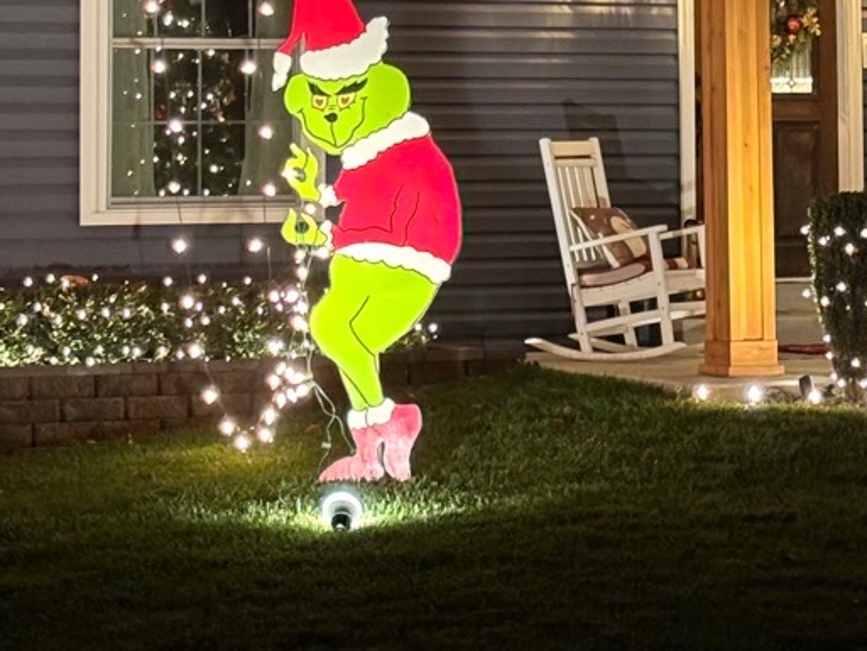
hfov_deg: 13.0
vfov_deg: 9.6
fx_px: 3808
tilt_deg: +5.2
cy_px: -124
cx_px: 568
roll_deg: +0.5
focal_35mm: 152
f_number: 1.6
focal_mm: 5.96
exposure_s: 1/24
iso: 320
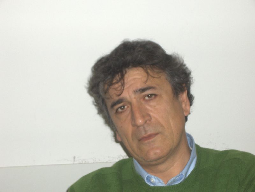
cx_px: 128
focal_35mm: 105
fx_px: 773
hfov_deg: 18.7
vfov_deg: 14.1
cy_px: 96
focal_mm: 17.39
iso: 100
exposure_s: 1/125
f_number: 4.8
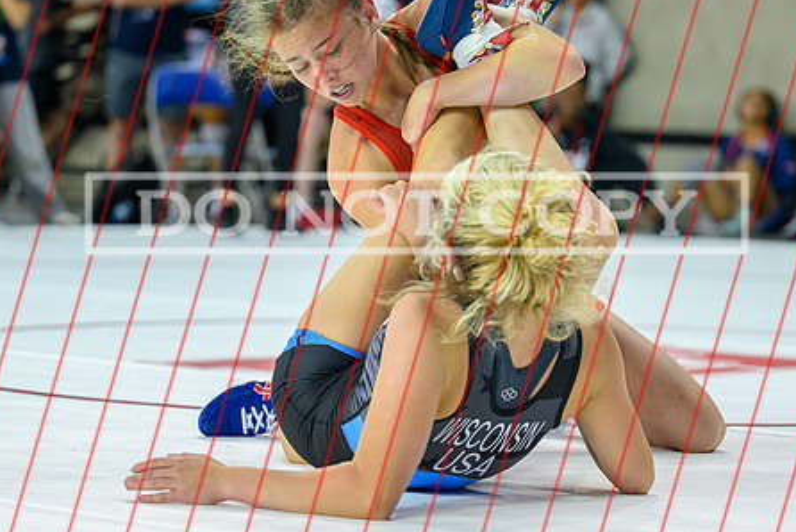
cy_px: 287
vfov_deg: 9.2
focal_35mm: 150
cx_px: 406
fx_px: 3319
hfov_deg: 13.7
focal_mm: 91
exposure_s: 1/800
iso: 1800
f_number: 2.8
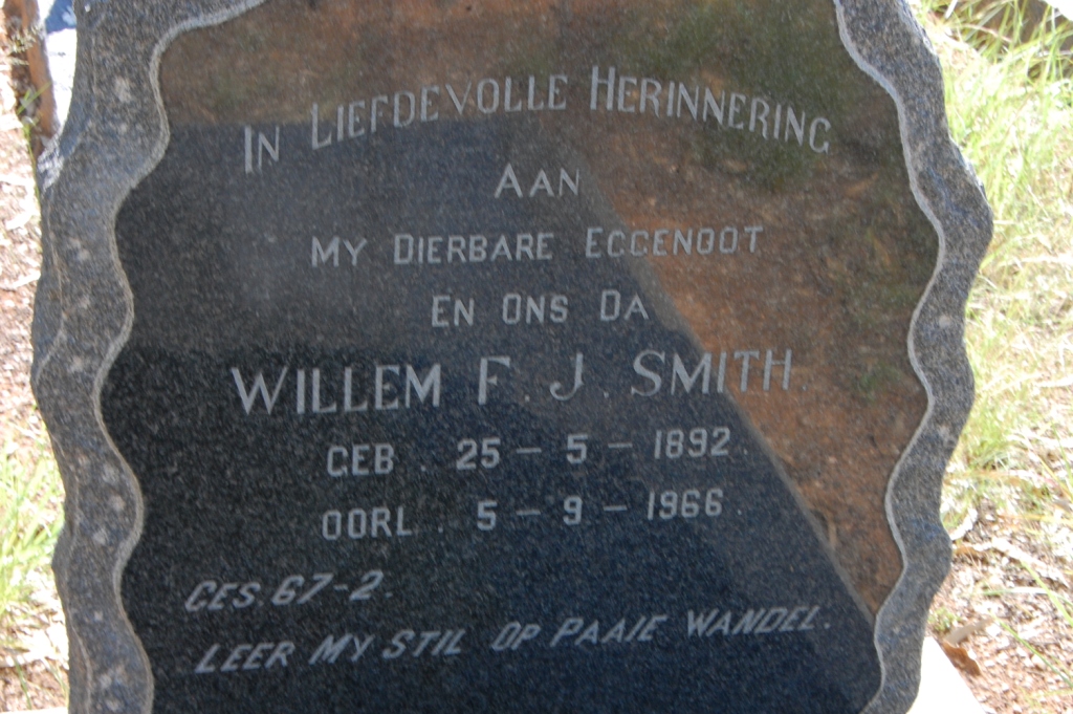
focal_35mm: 82
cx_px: 536
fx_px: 2457
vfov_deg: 16.5
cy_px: 357
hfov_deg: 24.6
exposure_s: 1/30
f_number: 18
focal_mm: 55
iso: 560
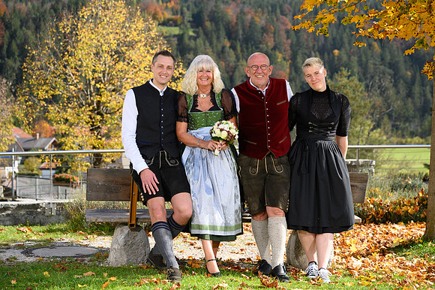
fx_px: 773
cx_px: 218
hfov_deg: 31.4
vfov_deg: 21.2
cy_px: 145
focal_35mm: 64
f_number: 4
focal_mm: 64
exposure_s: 1/400
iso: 100
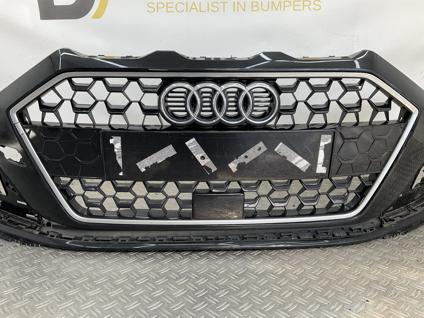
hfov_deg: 61.7
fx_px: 355
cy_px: 159
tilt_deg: -15.2
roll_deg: -1.1
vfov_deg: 48.2
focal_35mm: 29
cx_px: 212
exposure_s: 1/103
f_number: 1.8
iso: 16
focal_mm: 3
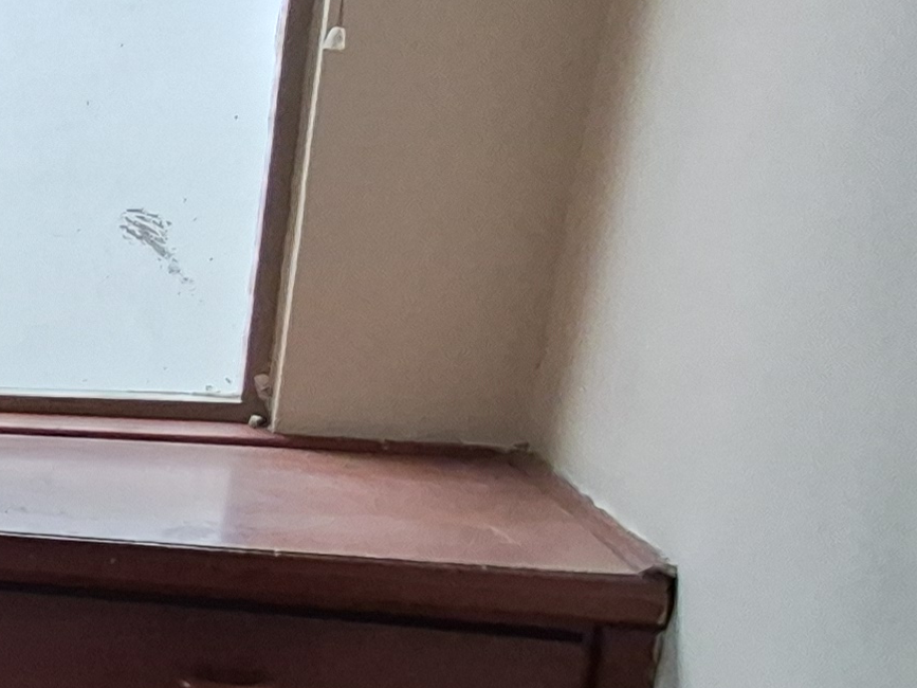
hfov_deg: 19.4
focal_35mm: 60
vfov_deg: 23.9
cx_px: -894
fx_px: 1589
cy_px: 577
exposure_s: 1/100
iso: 640
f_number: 2.2
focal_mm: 1.74
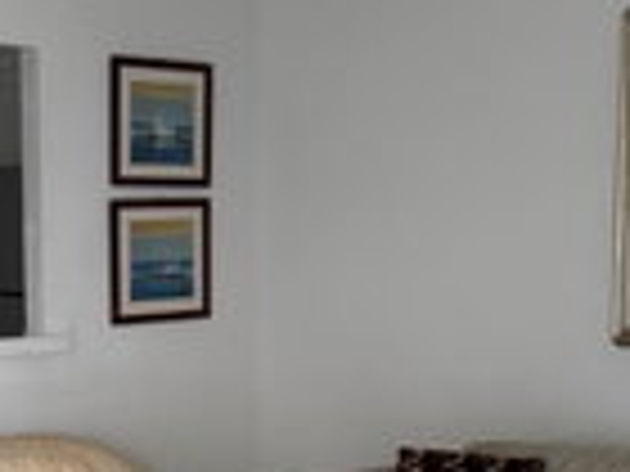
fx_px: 1329
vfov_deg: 20.0
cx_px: 155
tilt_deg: -5.3
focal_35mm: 73
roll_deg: +0.5
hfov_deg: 26.3
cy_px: 355
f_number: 1.78
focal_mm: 6.76
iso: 500
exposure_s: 1/60
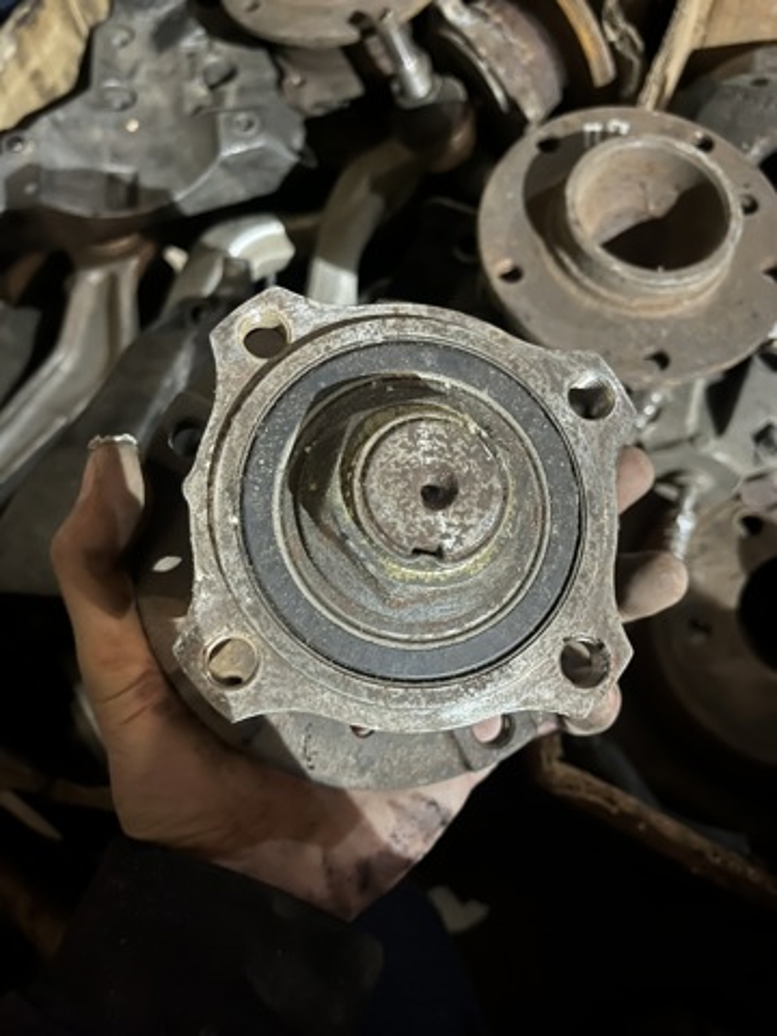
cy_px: 518
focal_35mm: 26
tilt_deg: -67.0
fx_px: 778
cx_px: 388
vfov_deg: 67.3
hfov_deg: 53.1
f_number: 1.6
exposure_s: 1/9
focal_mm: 5.1
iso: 800
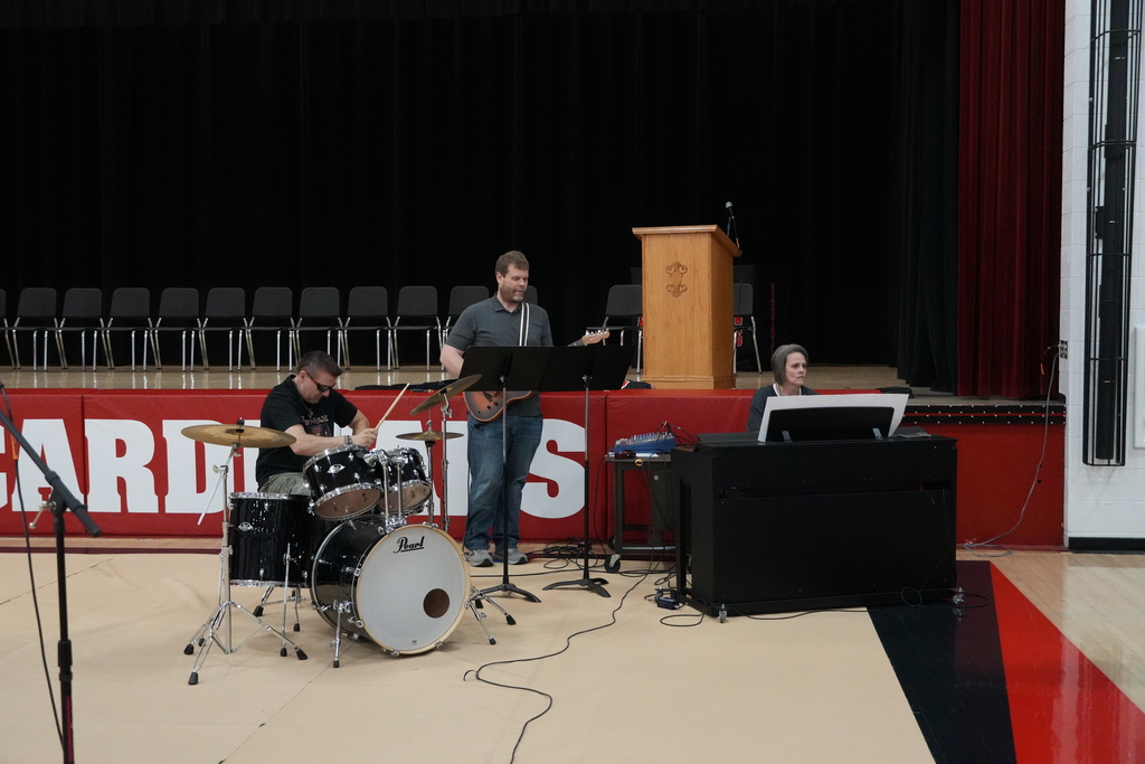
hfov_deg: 42.3
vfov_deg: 29.0
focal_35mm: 46
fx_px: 1479
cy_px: 382
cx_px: 572
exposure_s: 1/400
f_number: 4.5
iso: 5000
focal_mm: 31
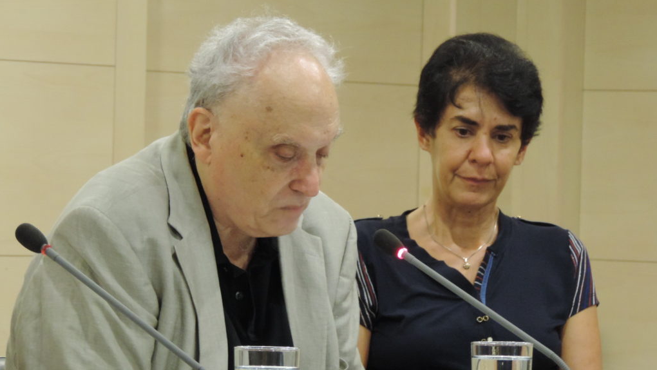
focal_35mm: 246
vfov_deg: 4.9
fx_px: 4286
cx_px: 328
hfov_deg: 8.8
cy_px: 205
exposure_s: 1/15
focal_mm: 40.1
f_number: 4.6
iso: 800
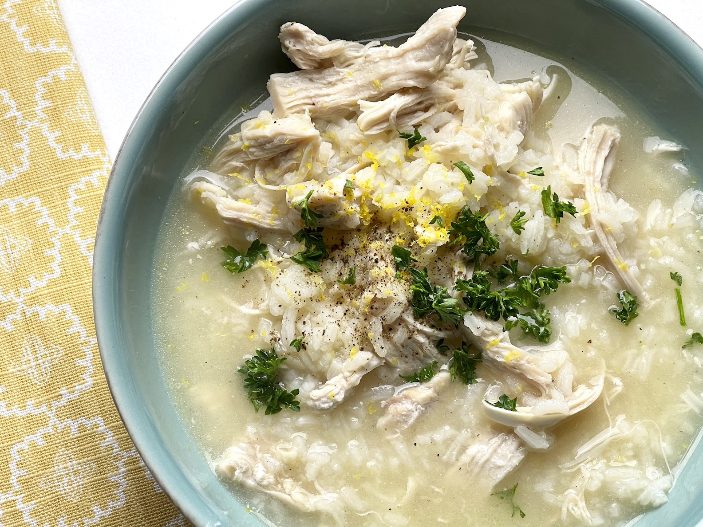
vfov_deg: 22.9
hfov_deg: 30.3
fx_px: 1300
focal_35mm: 64
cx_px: 352
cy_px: 264
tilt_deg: -75.7
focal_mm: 7.5
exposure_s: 1/120
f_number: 2.2
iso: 80
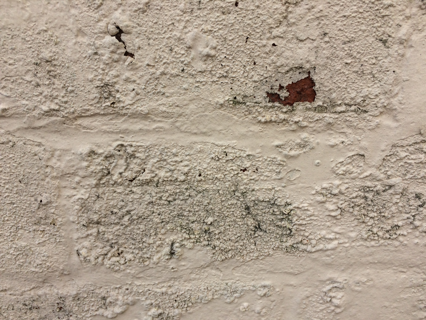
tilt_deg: -19.5
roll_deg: -0.6
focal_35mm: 29
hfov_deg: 61.7
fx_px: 357
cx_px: 213
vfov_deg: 48.2
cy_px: 160
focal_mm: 4.15
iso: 32
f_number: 2.2
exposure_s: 1/1080
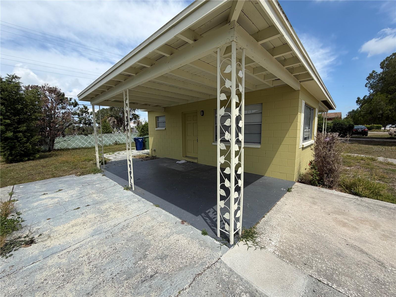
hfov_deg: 102.1
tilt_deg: -5.7
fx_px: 160
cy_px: 148
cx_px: 198
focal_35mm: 14
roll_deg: +1.8
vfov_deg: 85.7
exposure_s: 1/888
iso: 20
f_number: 2.2
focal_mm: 2.22
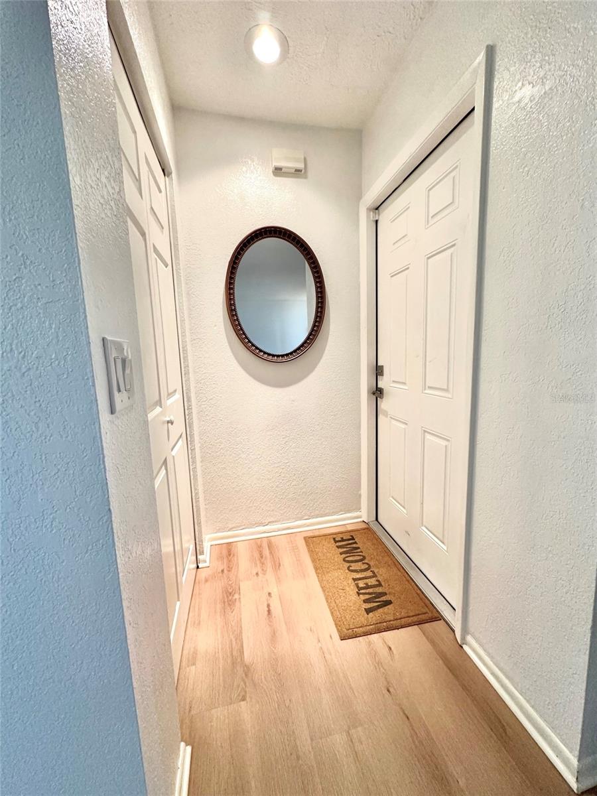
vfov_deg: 102.1
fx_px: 322
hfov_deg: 85.7
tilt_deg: -7.5
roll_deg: +0.9
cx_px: 298
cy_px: 398
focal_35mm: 14
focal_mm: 2.22
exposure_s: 1/120
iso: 320
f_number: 2.2
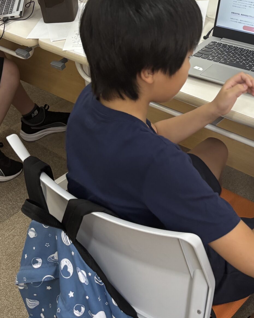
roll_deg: +1.2
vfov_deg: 32.7
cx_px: 210
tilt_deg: -27.5
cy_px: 65
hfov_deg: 26.5
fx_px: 526
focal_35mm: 56
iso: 125
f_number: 1.6
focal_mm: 5.96
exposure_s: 1/121
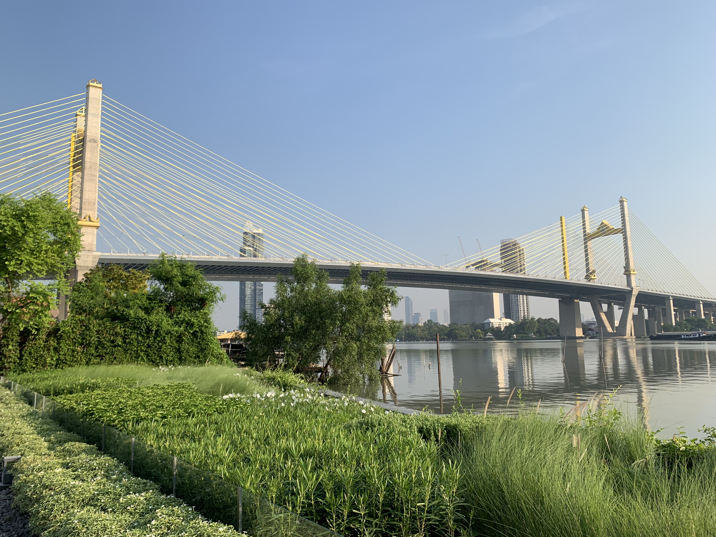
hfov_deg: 67.3
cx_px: 358
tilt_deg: +9.1
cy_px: 268
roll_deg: +0.1
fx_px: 538
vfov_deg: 53.1
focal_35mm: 26
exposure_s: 1/1916
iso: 25
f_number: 1.8
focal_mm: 4.25
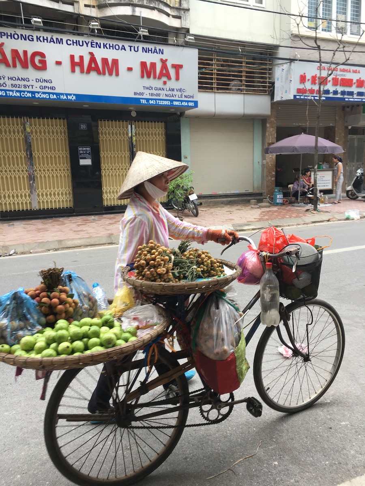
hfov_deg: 48.2
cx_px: 182
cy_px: 243
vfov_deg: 61.7
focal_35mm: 29
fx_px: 408
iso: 25
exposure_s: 1/158
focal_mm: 4.15
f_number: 2.2
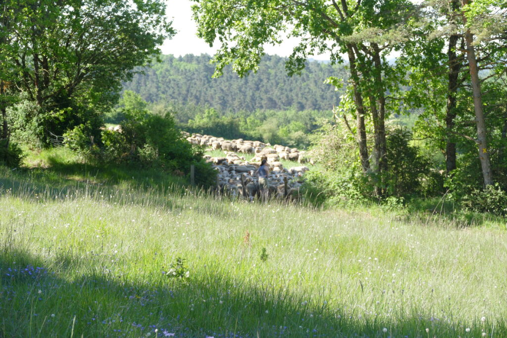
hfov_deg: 20.0
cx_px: 254
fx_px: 1437
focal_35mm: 102
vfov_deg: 13.4
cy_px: 169
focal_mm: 37.13
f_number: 3.8
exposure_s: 1/250
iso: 125
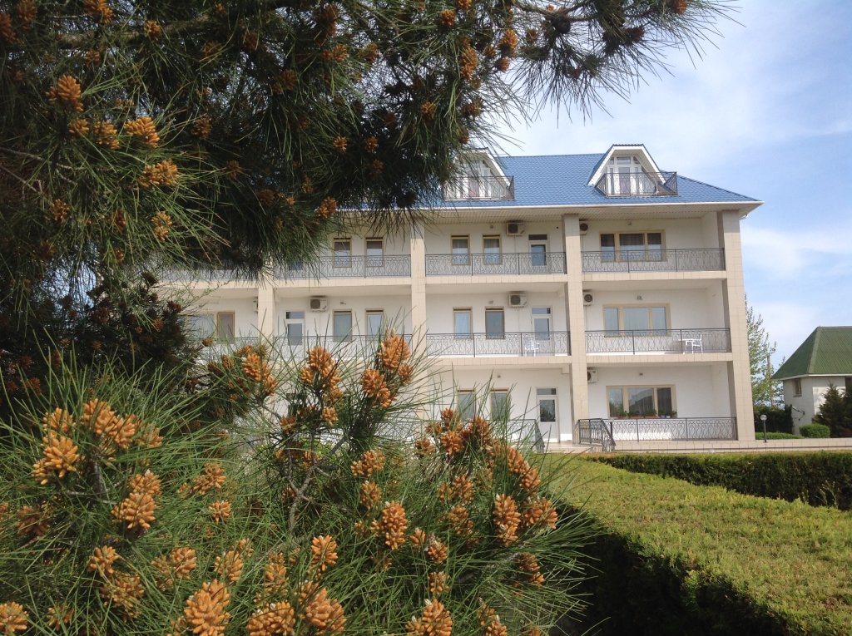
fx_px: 860
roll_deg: +1.8
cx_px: 426
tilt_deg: +9.2
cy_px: 318
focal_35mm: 35
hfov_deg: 52.7
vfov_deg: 40.6
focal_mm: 4.28
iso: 50
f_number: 2.4
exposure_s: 1/1681
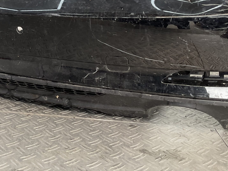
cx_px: 28
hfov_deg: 34.9
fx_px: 343
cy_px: 34
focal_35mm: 52
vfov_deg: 27.5
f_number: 1.8
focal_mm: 3
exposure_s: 1/120
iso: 20
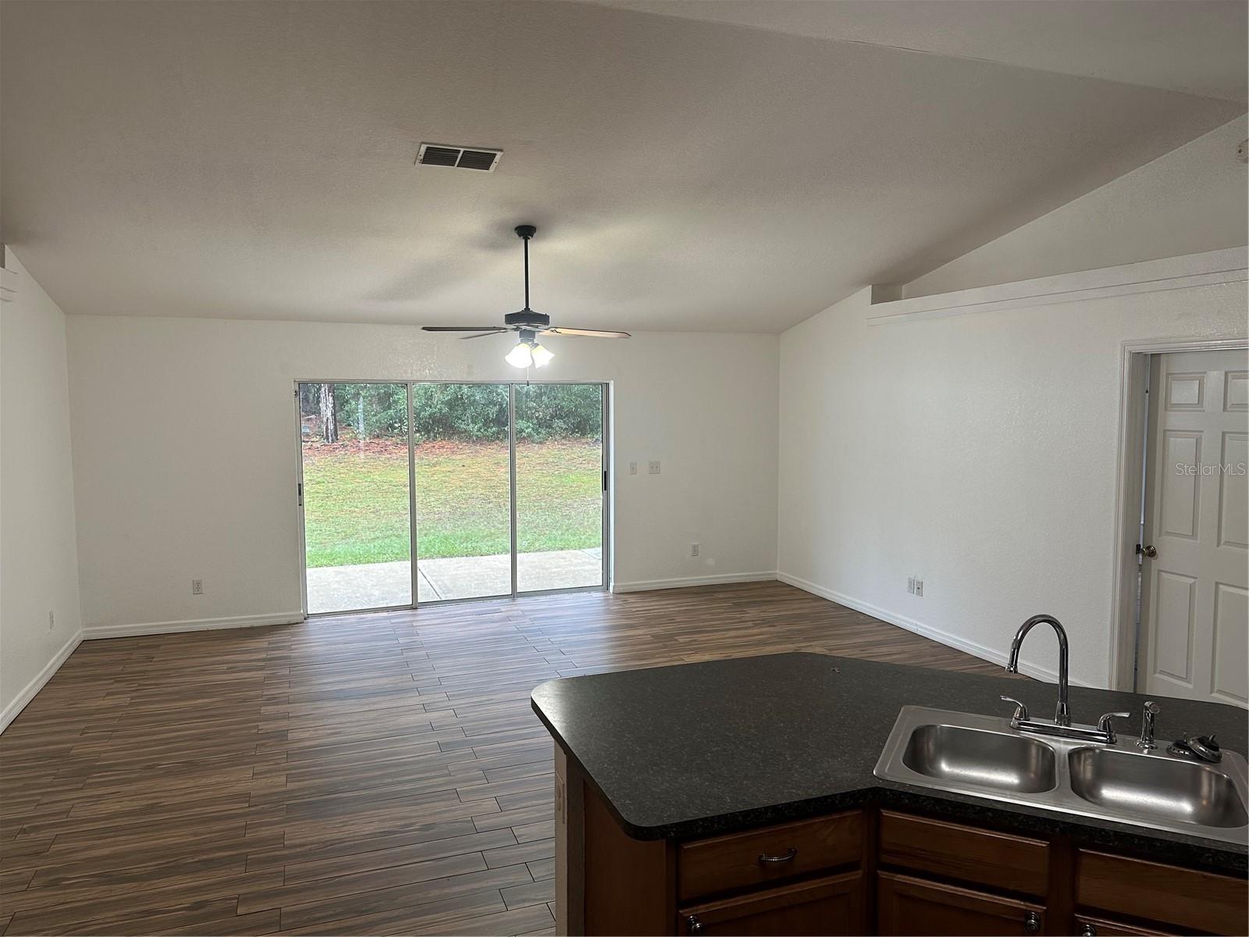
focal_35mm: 24
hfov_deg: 71.6
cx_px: 624
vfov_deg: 56.8
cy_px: 468
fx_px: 866
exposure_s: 1/120
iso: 160
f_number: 1.78
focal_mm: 6.86
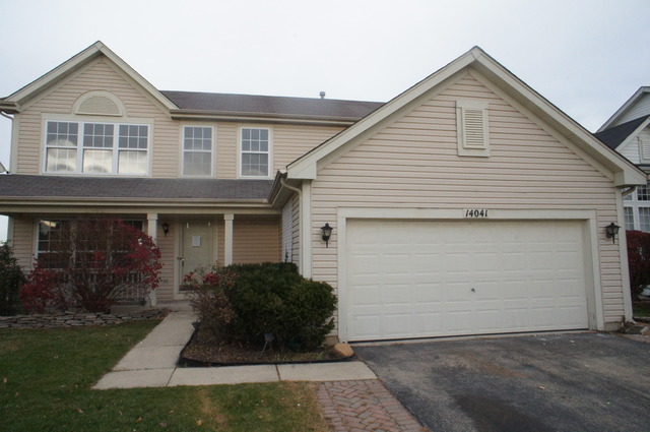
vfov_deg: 53.0
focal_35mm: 24
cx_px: 325
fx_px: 433
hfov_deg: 73.8
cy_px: 216
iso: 1600
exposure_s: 1/160
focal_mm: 16
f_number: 20
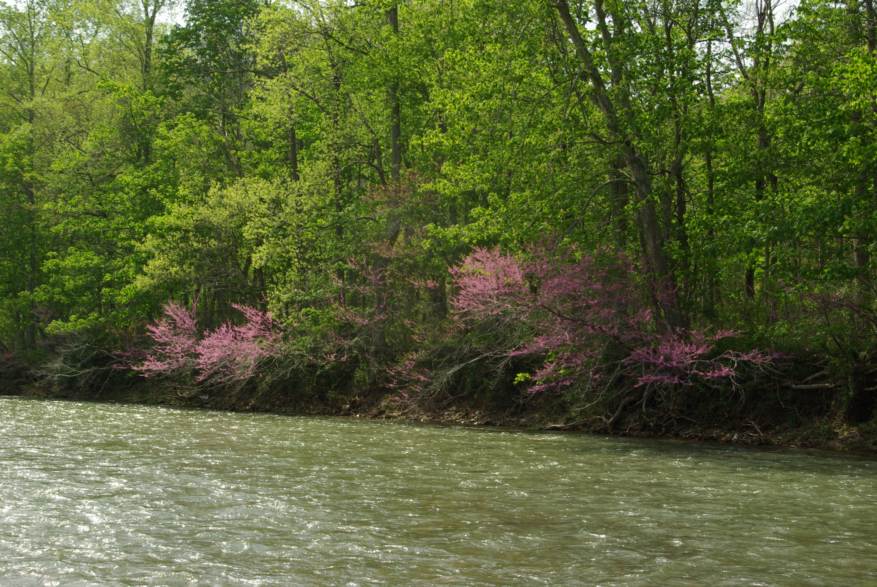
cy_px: 294
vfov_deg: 25.8
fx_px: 1280
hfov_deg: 37.8
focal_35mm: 52
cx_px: 438
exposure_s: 1/180
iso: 400
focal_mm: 35
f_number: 13
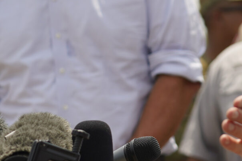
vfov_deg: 4.6
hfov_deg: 6.8
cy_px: 105
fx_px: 1996
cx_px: 350
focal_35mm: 297
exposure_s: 1/2000
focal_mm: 70
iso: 100
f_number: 2.8
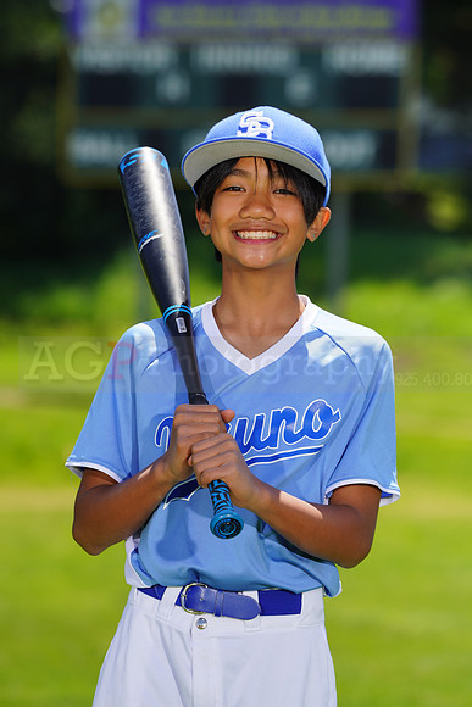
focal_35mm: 285
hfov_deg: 4.8
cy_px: 354
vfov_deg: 7.2
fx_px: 5601
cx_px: 236
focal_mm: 285
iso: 100
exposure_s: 1/250
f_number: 8
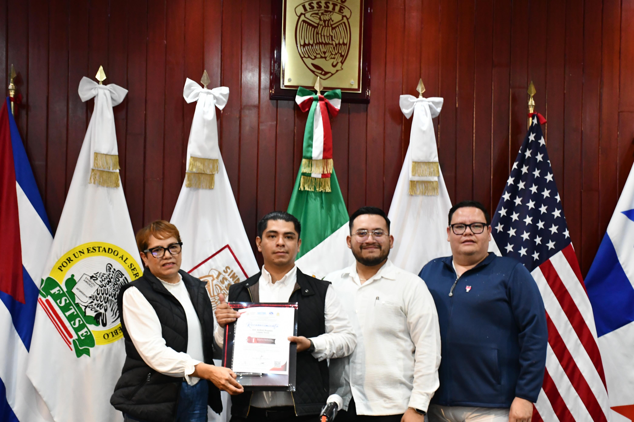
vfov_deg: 22.6
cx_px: 317
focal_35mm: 60
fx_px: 1057
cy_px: 211
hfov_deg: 33.4
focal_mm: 40
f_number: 7.1
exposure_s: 1/50
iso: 3200
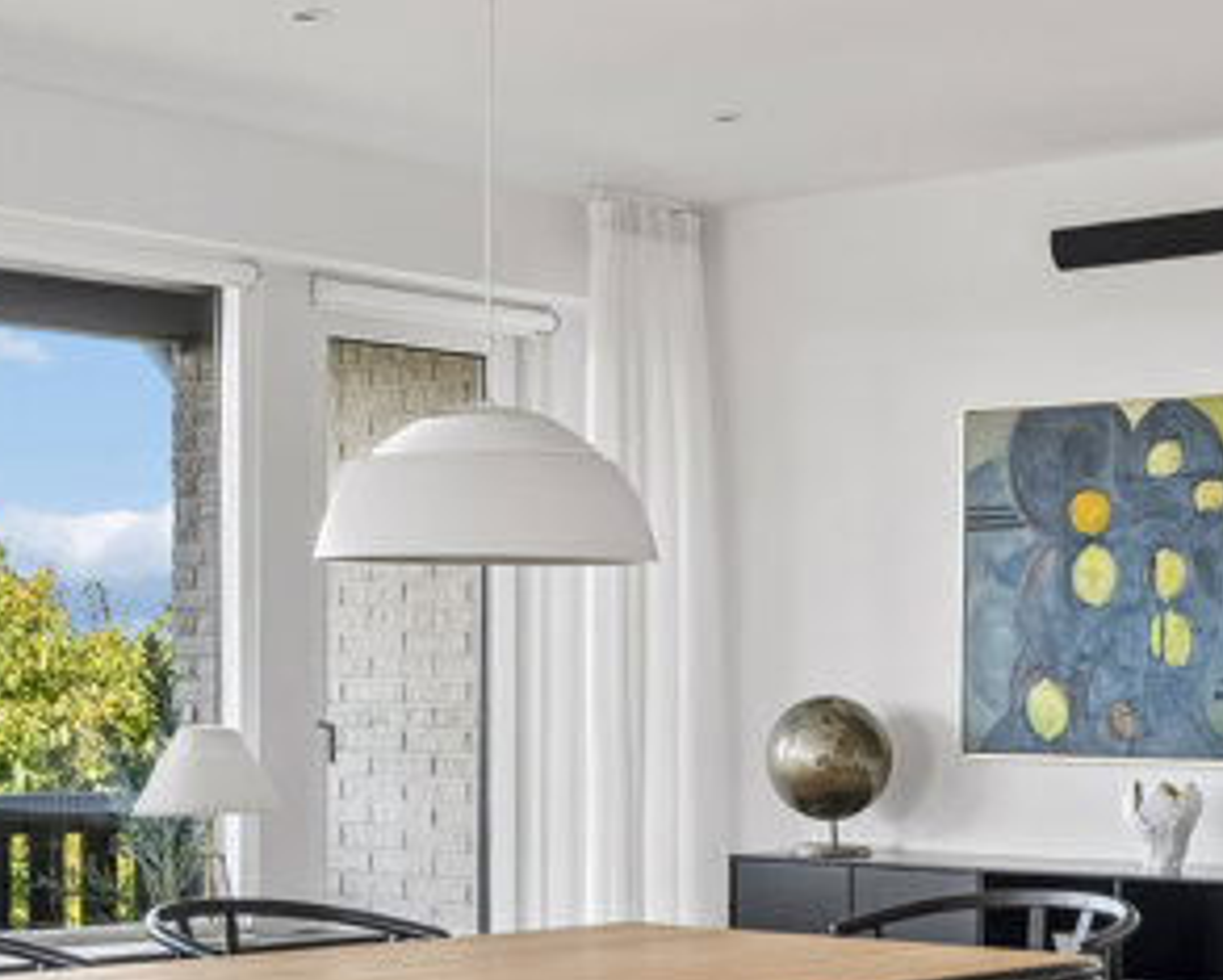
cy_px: 710
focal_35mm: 77
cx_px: 473
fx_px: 2789
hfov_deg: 24.7
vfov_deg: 19.8
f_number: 8
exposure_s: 1/125
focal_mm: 30
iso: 800
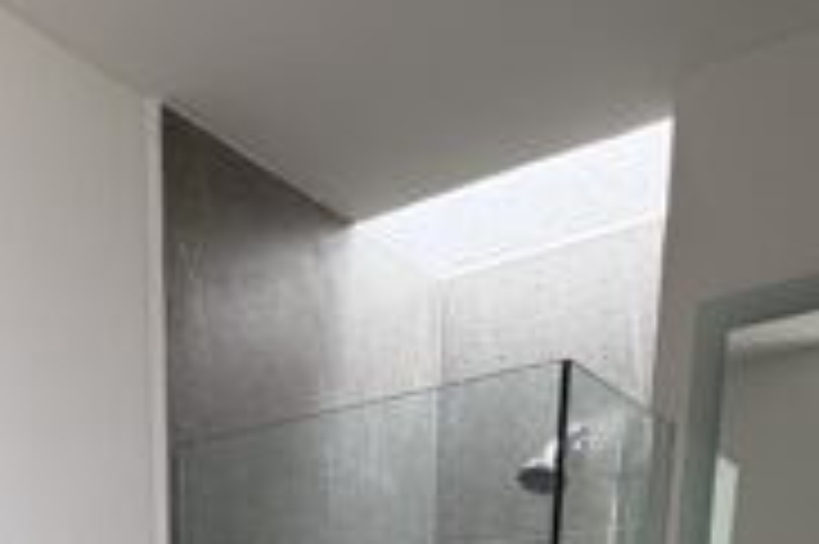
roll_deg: +1.1
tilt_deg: -12.5
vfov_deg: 20.2
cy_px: 980
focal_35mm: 48
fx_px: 1091
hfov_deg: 39.7
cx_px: 180
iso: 50
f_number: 2.2
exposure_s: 1/99
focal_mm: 2.22
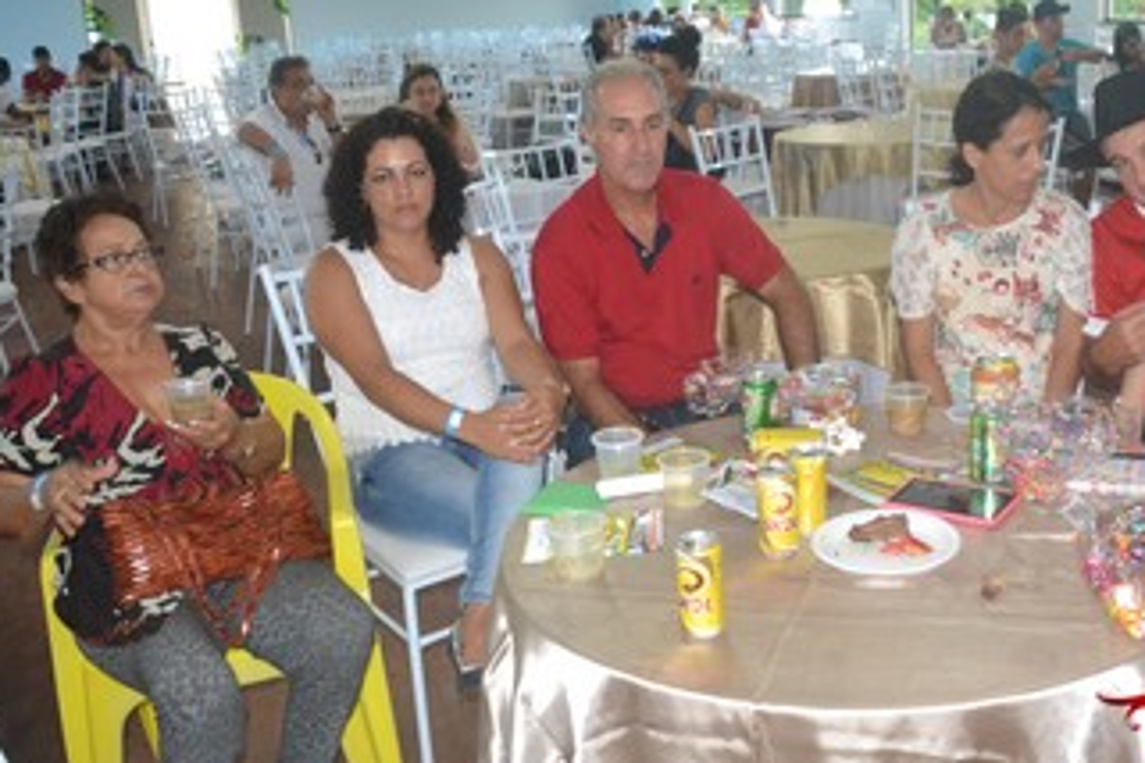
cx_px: 781
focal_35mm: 42
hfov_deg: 45.6
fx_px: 1336
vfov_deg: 31.9
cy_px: 382
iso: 2500
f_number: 3.5
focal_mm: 20
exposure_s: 1/60
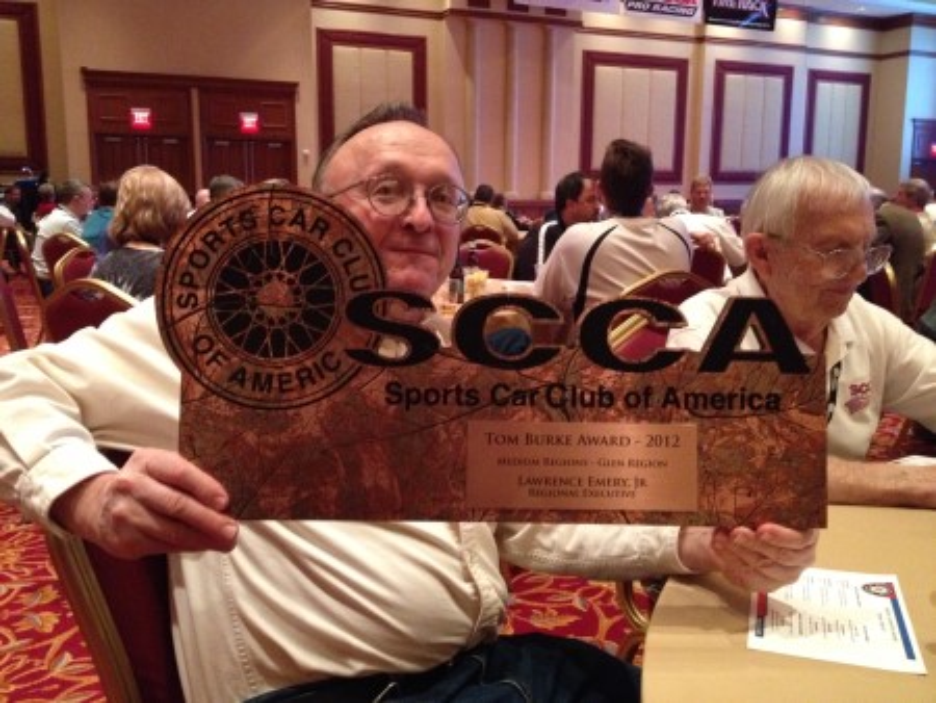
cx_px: 468
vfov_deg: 40.7
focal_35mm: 35
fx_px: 947
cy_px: 352
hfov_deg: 52.6
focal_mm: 4.28
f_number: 2.4
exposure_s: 1/15
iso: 640
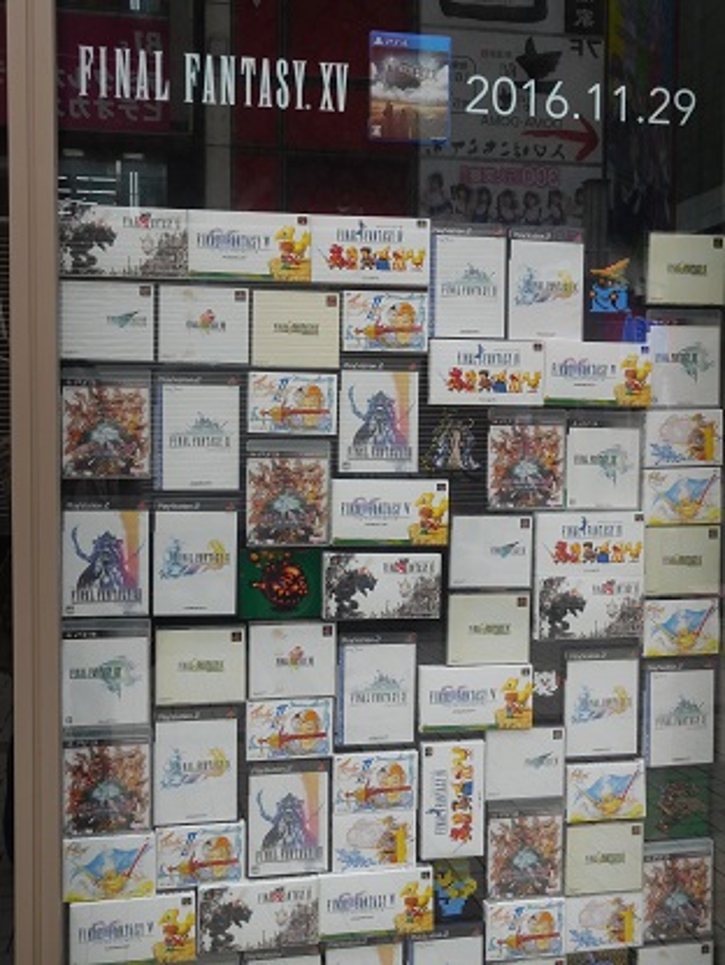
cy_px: 482
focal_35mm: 40
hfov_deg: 36.0
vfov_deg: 46.8
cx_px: 362
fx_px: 1115
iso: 125
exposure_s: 1/125
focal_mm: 7.1
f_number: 3.9
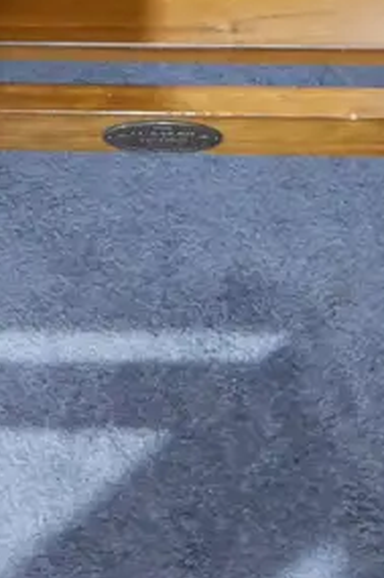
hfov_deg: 12.9
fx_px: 1682
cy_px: -183
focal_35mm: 105
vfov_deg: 18.1
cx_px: 58
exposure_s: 1/60
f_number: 3.5
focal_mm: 14
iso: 2500
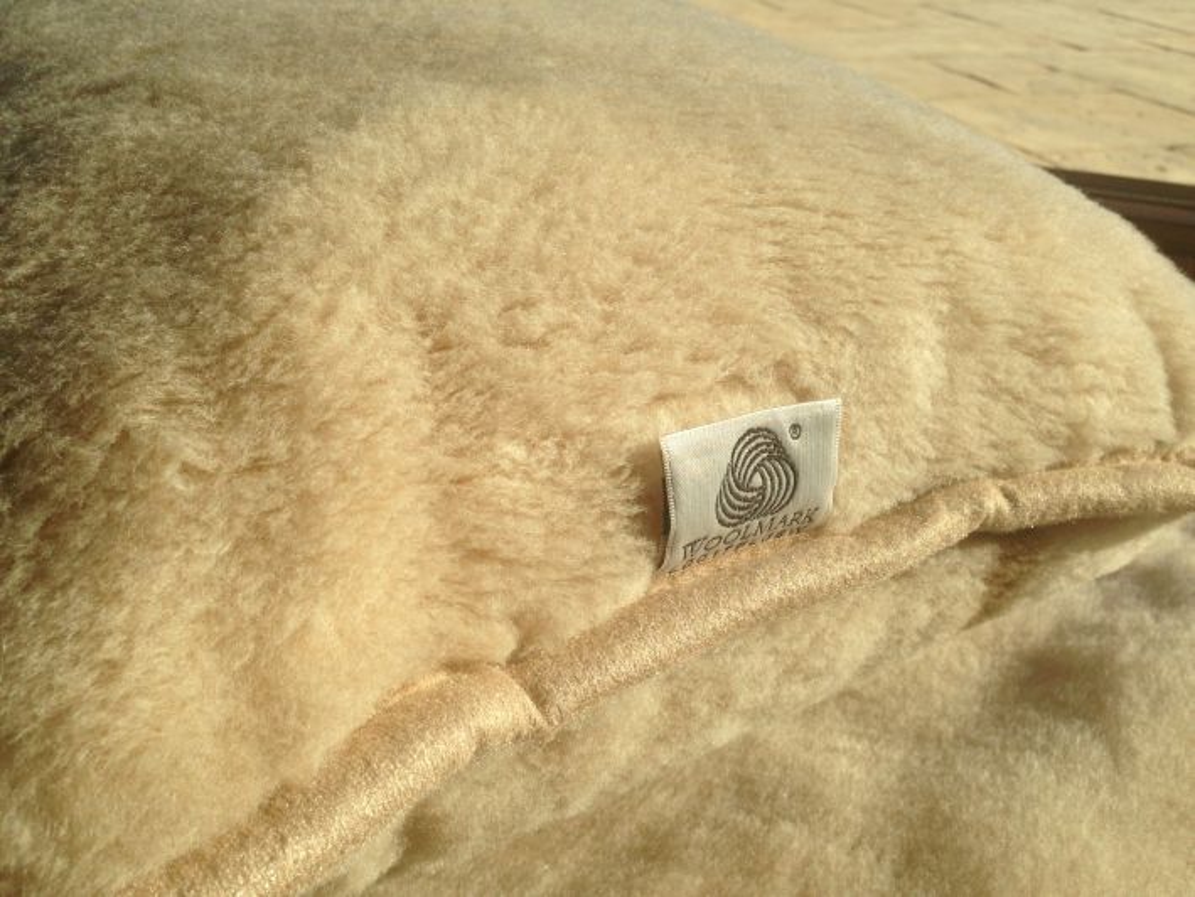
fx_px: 1139
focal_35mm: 33
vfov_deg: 43.0
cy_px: 448
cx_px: 598
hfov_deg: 55.3
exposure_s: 1/1261
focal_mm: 4.13
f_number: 2.4
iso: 50
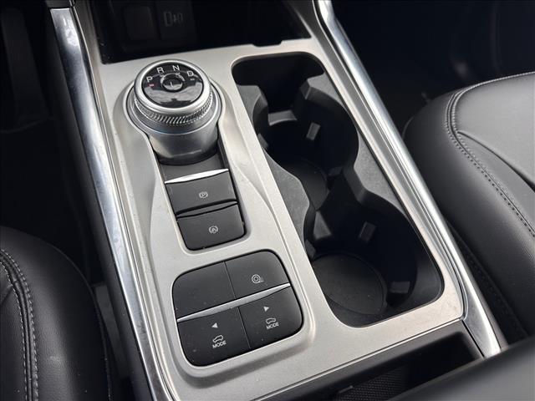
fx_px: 371
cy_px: 200
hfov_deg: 71.6
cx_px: 268
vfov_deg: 56.8
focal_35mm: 24
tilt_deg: -50.8
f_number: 1.78
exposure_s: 1/676
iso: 80
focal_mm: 6.86
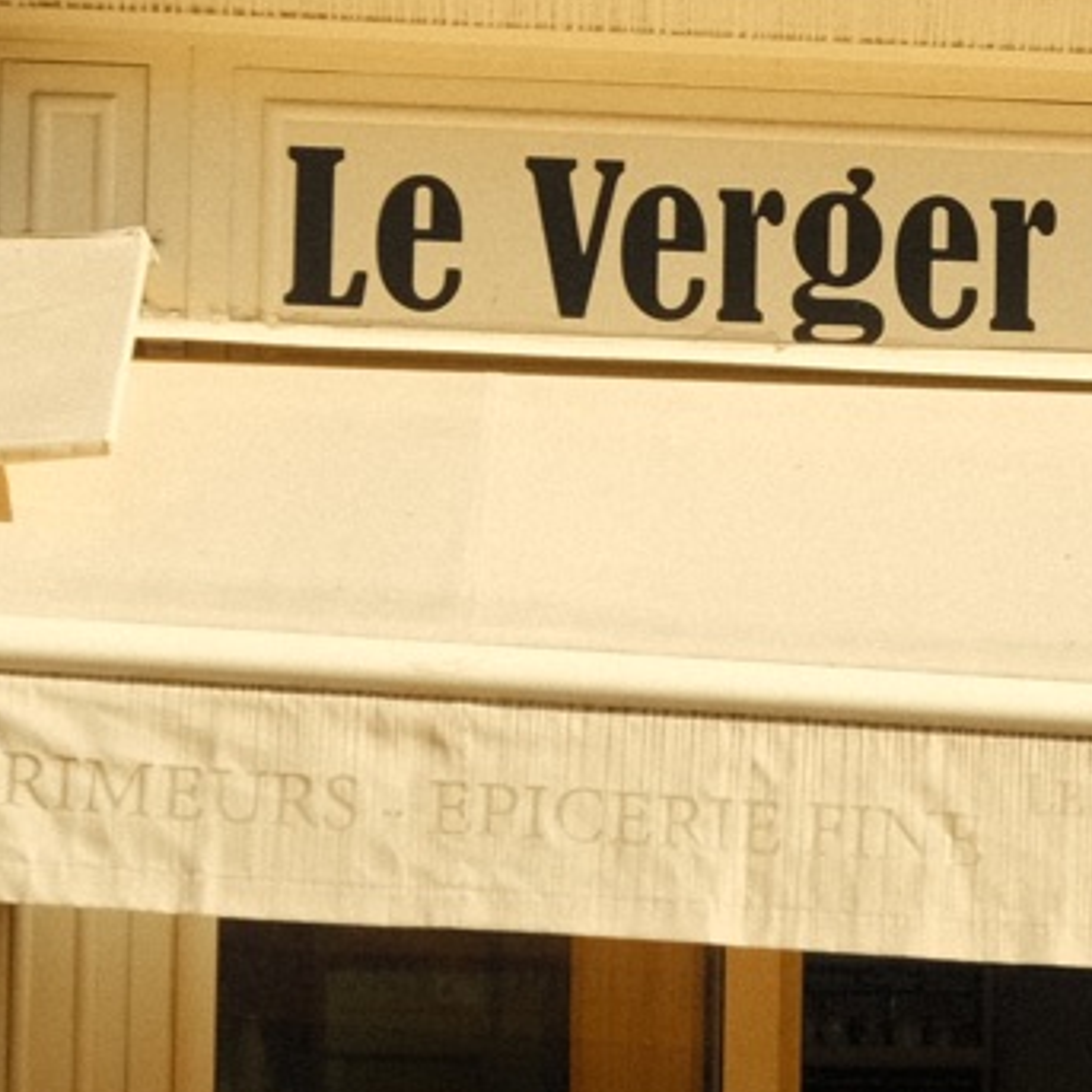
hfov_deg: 10.2
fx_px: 5889
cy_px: 1063
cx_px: 1703
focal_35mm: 165
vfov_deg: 10.5
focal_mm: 24.9
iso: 640
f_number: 5.6
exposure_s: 1/1000
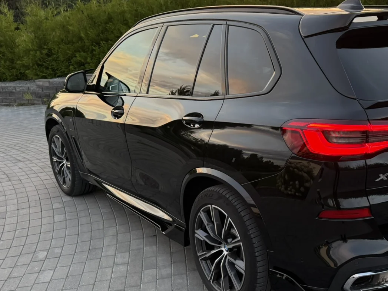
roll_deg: +1.0
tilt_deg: -16.7
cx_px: 285
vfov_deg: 32.8
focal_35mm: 44
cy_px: 169
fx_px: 493
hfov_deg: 41.8
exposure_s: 1/96
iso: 200
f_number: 1.78
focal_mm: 6.76
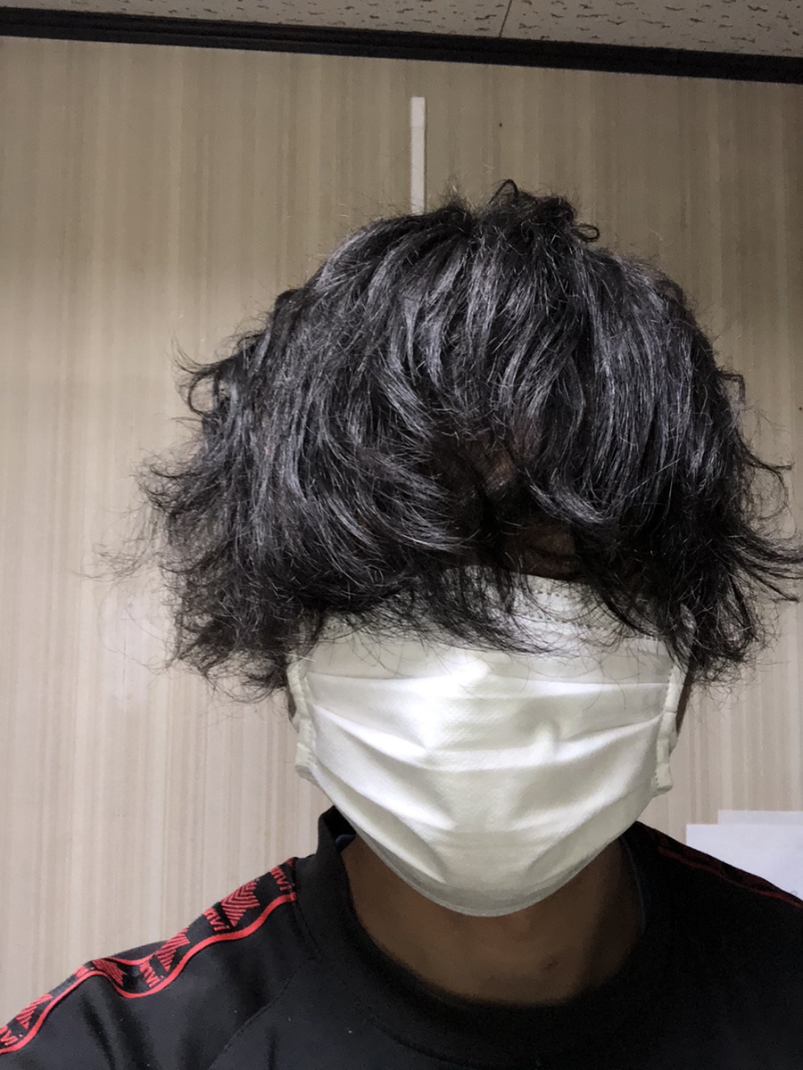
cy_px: 535
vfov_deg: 56.8
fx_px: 990
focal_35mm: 32
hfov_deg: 44.2
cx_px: 402
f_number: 2.2
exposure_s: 1/60
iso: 160
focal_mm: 2.87
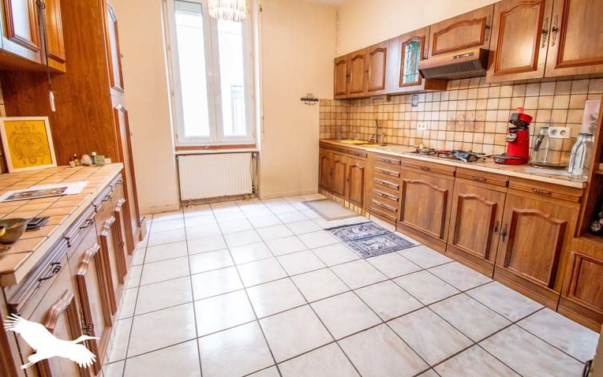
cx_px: 306
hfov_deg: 97.8
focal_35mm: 16
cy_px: 171
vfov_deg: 71.1
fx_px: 263
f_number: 4.5
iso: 1000
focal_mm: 10
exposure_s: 1/50
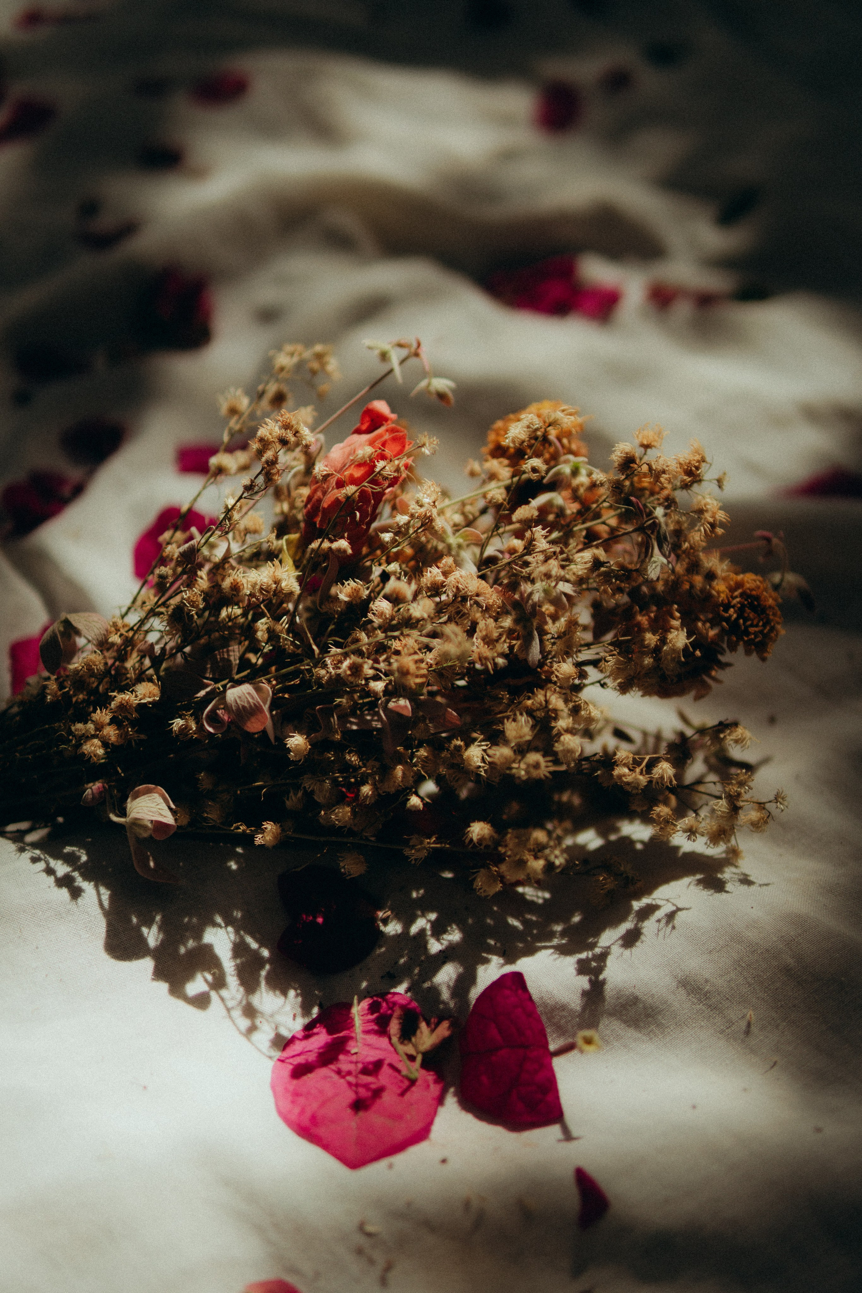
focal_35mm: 45
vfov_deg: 43.6
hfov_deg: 29.9
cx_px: 431
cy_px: 646
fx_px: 1616
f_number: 1.4
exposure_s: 1/3200
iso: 100
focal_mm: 30
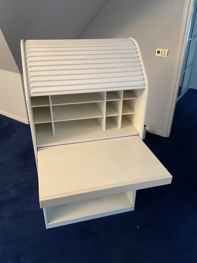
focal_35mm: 29
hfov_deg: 48.2
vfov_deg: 61.7
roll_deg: -1.7
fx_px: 220
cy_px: 132
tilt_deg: -29.2
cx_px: 98
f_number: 1.8
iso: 200
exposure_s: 1/40
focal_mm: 3
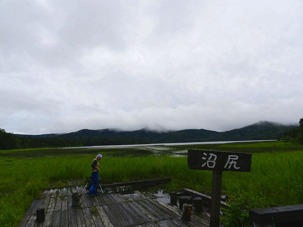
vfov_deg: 58.9
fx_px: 201
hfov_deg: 73.9
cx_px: 152
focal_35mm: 23
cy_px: 114
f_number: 4.5
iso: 160
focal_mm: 4
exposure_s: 1/1250
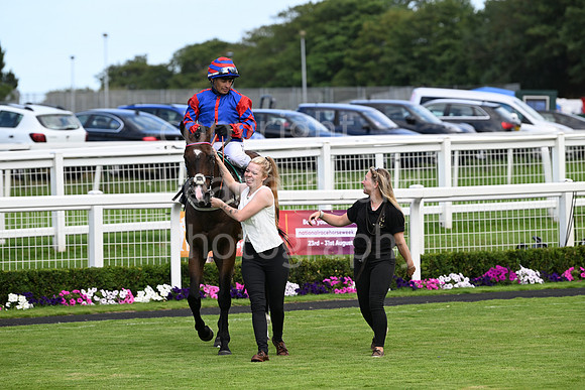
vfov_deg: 6.9
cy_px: 195
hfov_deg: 10.3
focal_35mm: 200
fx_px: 3251
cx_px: 292
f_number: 5
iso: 500
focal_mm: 200
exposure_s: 1/1250
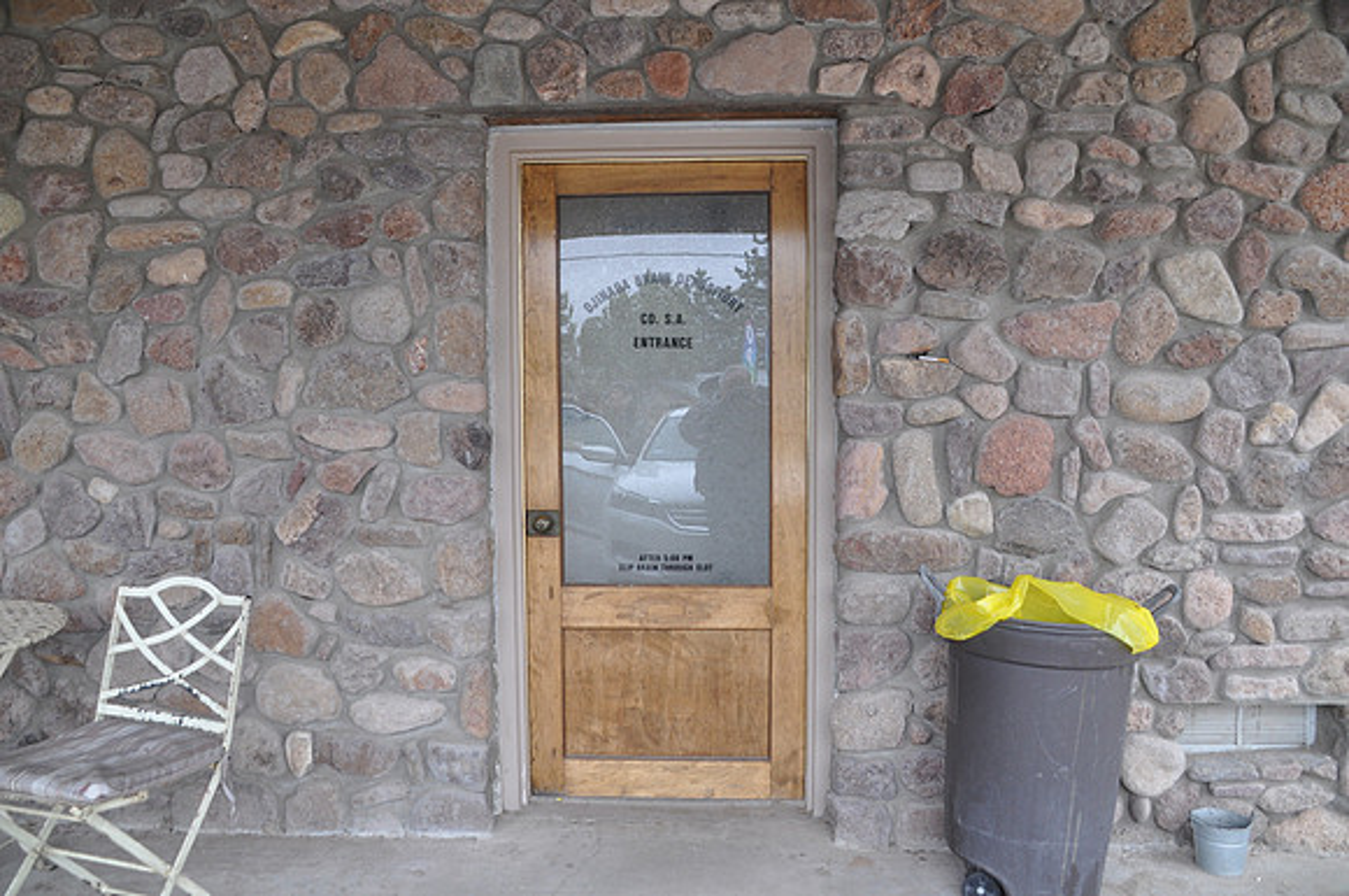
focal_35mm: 27
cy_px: 448
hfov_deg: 67.5
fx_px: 1010
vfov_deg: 47.8
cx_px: 674
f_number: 5.6
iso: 400
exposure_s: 1/25
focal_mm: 18
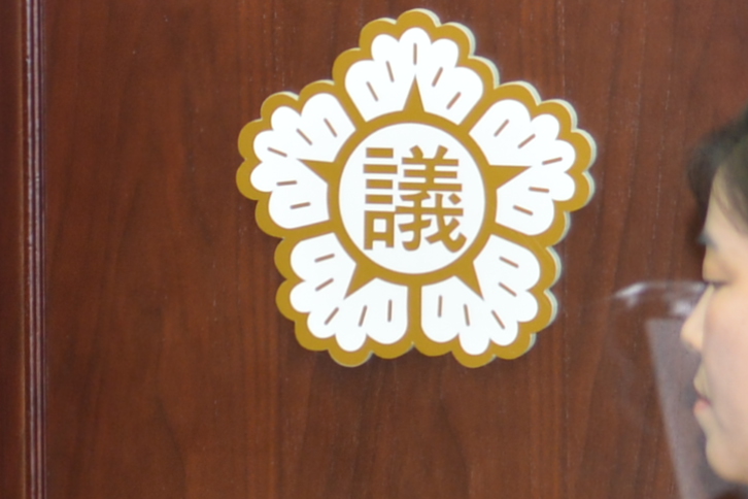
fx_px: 11053
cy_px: -818
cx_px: 832
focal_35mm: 532
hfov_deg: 3.9
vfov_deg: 2.6
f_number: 2.8
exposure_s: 1/80
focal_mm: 70
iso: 320
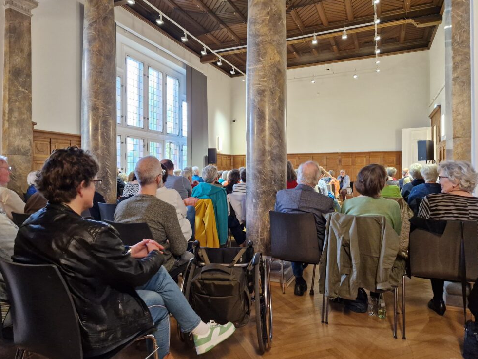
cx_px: 231
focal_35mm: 24
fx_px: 331
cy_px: 177
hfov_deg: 71.6
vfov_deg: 56.8
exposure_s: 1/100
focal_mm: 5.4
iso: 640
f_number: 1.8
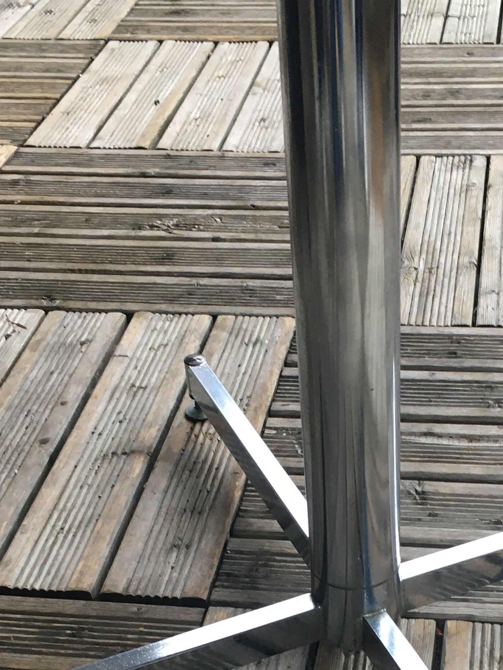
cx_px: 340
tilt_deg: -40.4
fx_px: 1221
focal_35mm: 63
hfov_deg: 23.2
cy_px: 575
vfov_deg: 29.7
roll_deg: +1.5
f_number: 2.2
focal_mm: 4.15
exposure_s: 1/33
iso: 80
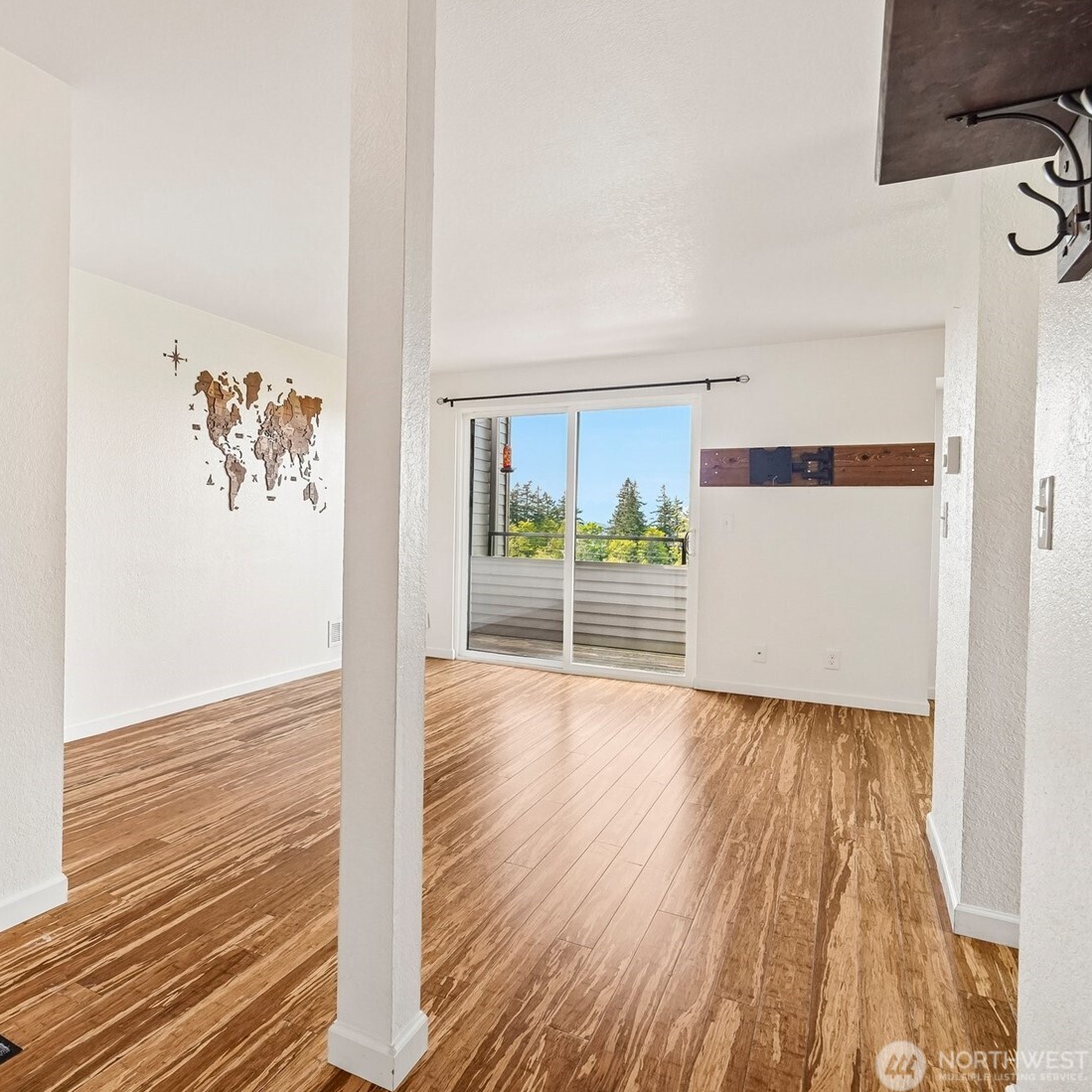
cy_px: 542
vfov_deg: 72.1
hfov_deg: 67.6
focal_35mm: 21
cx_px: 275
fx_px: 749
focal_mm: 16
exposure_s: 1/100
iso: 1600
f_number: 8
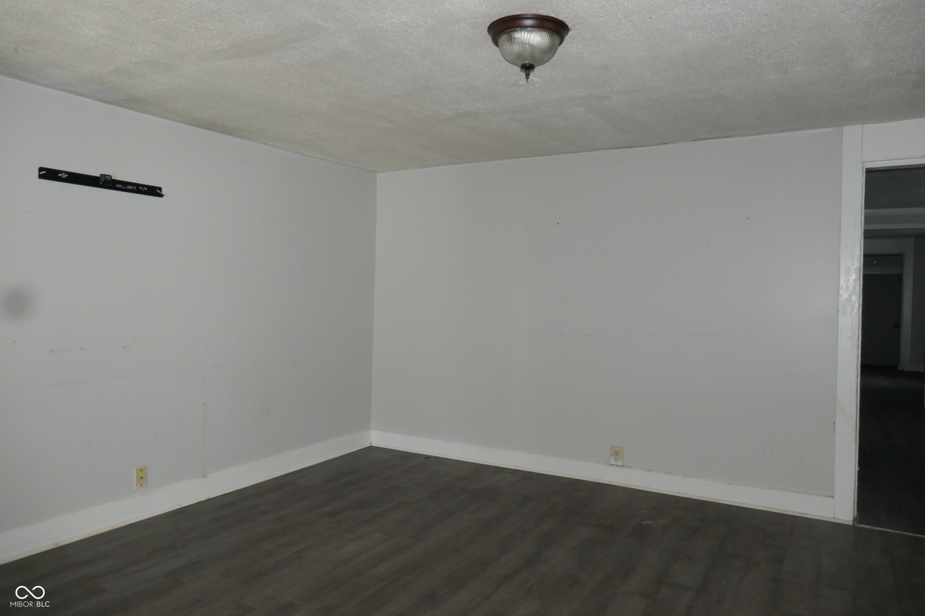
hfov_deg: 73.7
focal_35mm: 24
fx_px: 617
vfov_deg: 53.1
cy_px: 308
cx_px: 462
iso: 800
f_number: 3.3
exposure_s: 1/60
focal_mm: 8.9
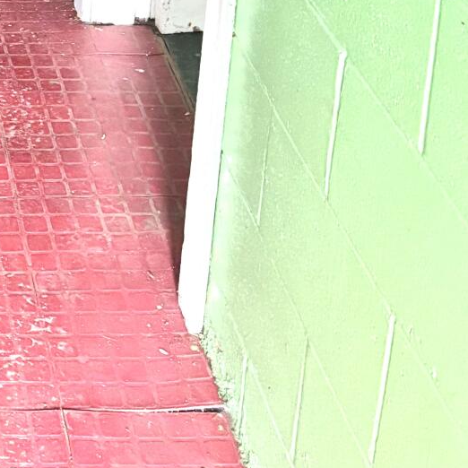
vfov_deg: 16.9
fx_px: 1346
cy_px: -333
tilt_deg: -14.7
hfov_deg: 18.0
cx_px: -186
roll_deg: -1.3
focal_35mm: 88
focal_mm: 5.96
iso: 500
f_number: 1.6
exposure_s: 1/40
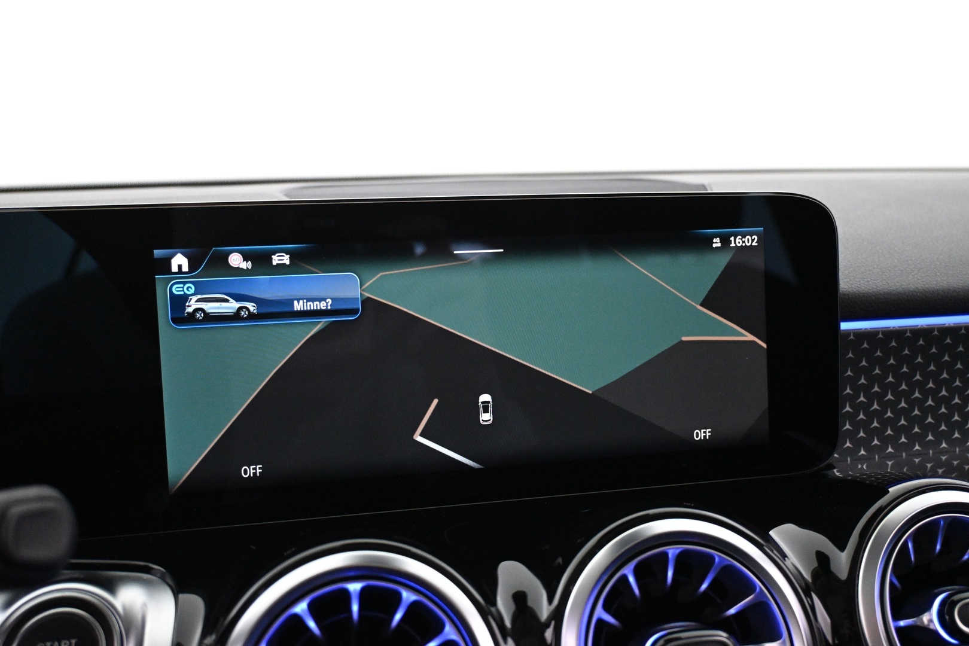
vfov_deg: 42.6
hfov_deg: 60.7
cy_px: 323
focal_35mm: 31
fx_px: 828
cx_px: 484
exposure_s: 1/60
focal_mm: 20.5
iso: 4000
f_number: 3.8
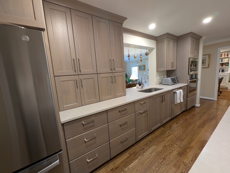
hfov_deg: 106.1
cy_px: 86
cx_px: 115
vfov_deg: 90.1
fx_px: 87
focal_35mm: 13
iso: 126
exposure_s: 1/24
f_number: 2.2
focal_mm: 1.95
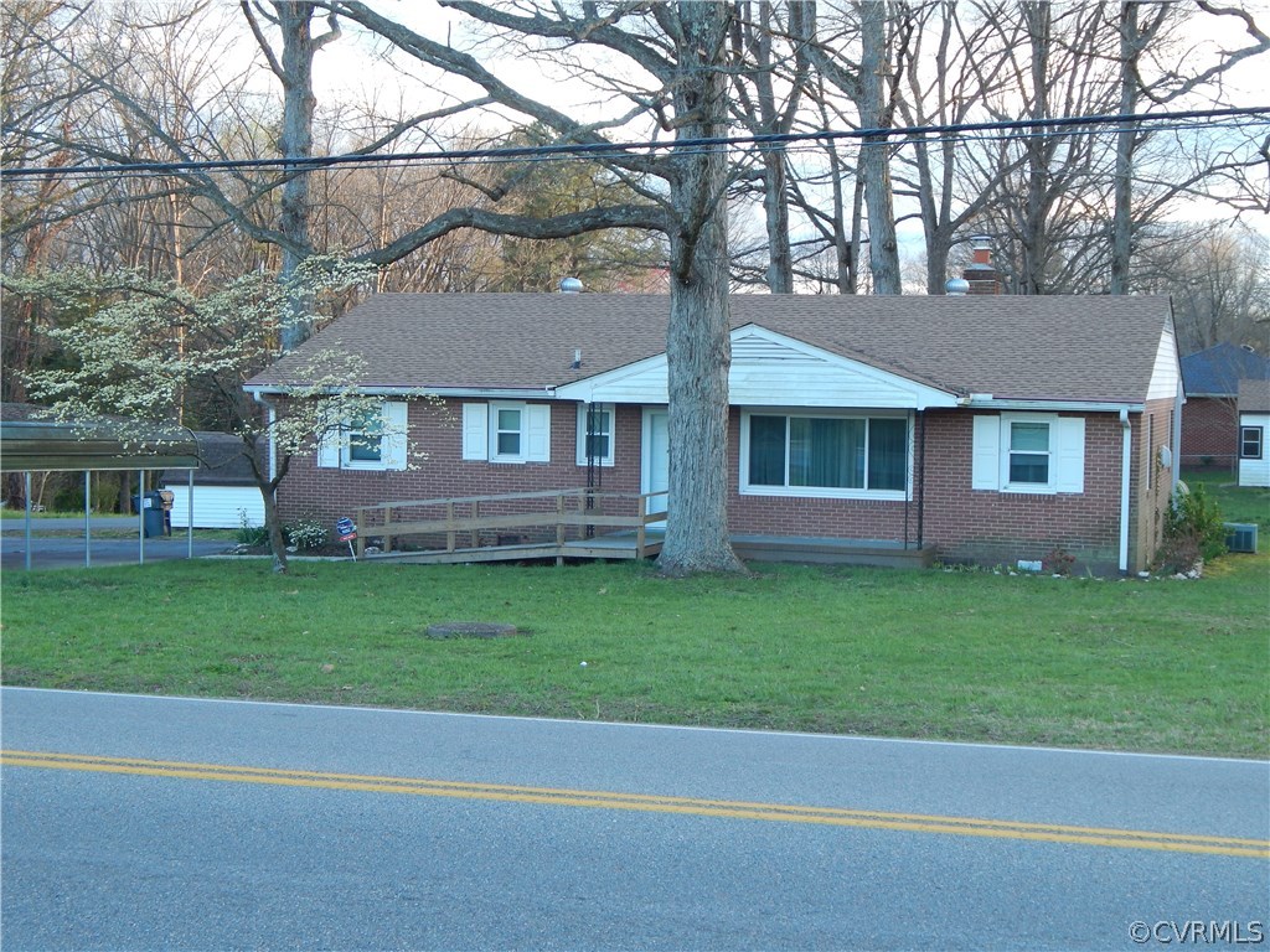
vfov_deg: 26.6
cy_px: 476
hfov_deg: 34.9
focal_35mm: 55
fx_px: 2018
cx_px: 635
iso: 125
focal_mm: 9.7
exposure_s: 1/50
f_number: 3.8
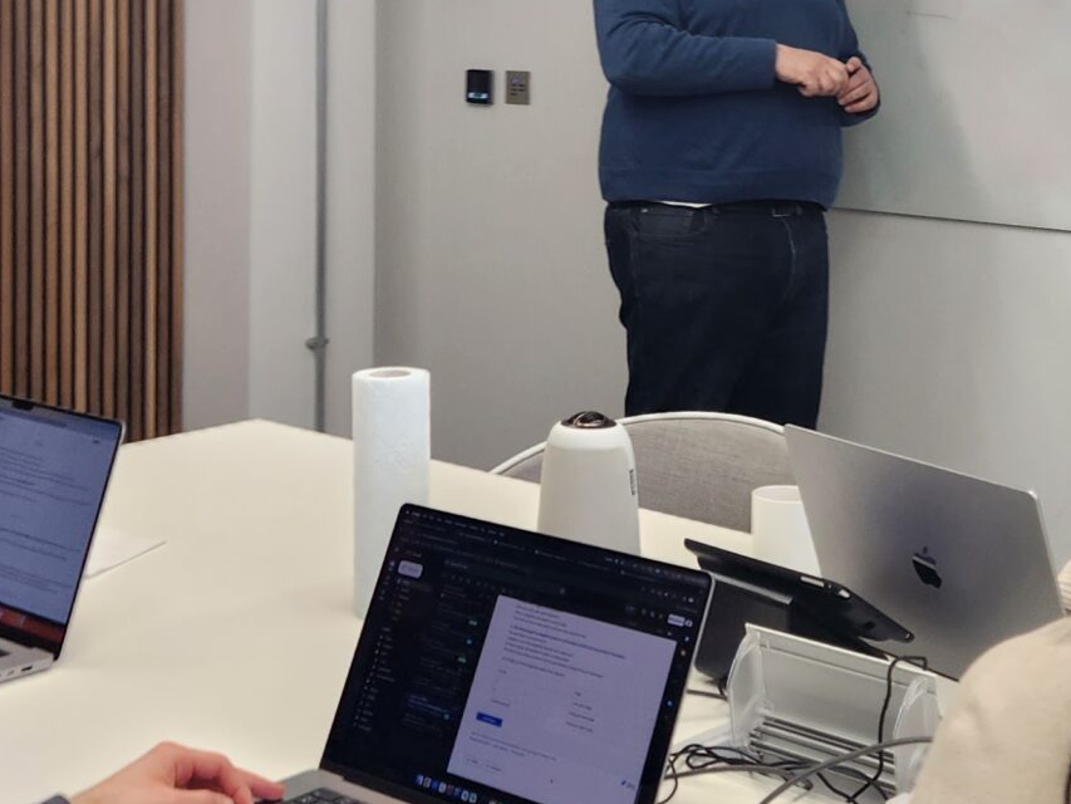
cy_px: 103
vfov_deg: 20.9
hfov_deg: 28.1
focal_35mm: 69
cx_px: 614
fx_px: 2135
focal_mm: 5.4
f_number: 1.8
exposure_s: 1/100
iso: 64
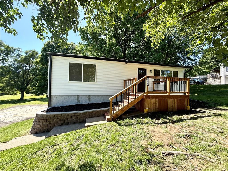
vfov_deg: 85.7
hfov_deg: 102.1
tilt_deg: +1.8
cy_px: 86
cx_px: 114
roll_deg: -1.7
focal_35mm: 14
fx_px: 92
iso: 50
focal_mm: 2.22
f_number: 2.2
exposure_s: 1/365
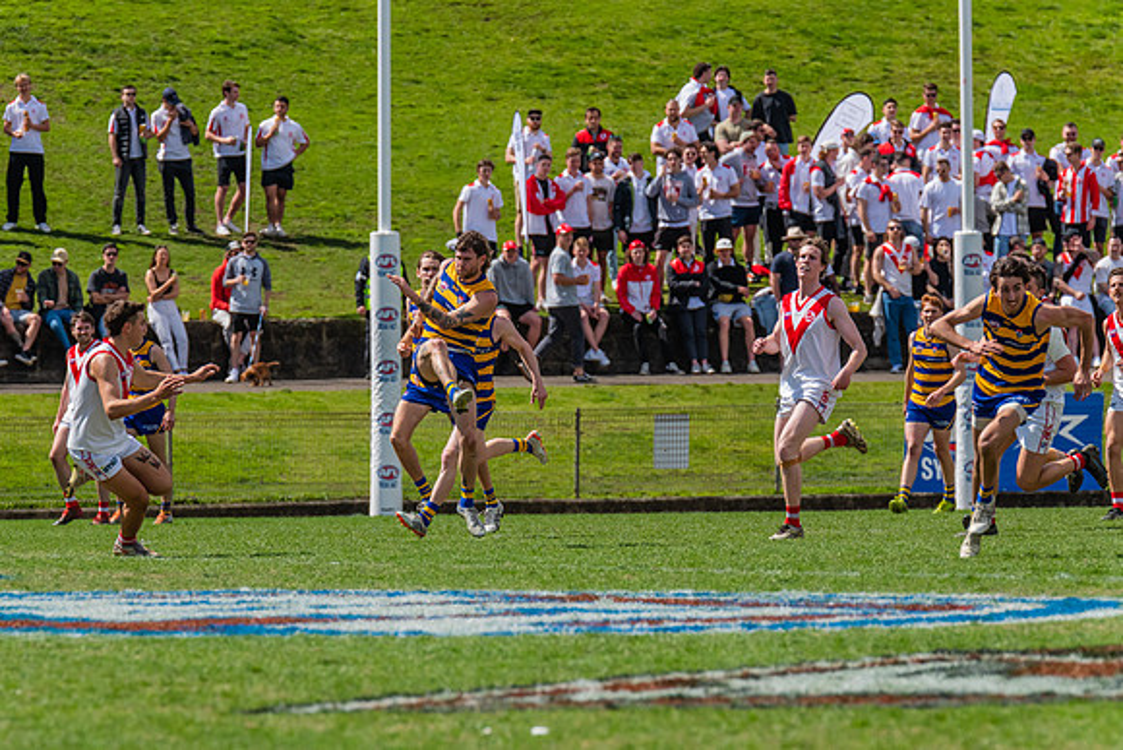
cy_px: 409
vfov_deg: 3.3
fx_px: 13050
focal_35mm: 418
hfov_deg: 4.9
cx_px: 507
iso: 800
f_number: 8
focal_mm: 380
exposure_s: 1/1600
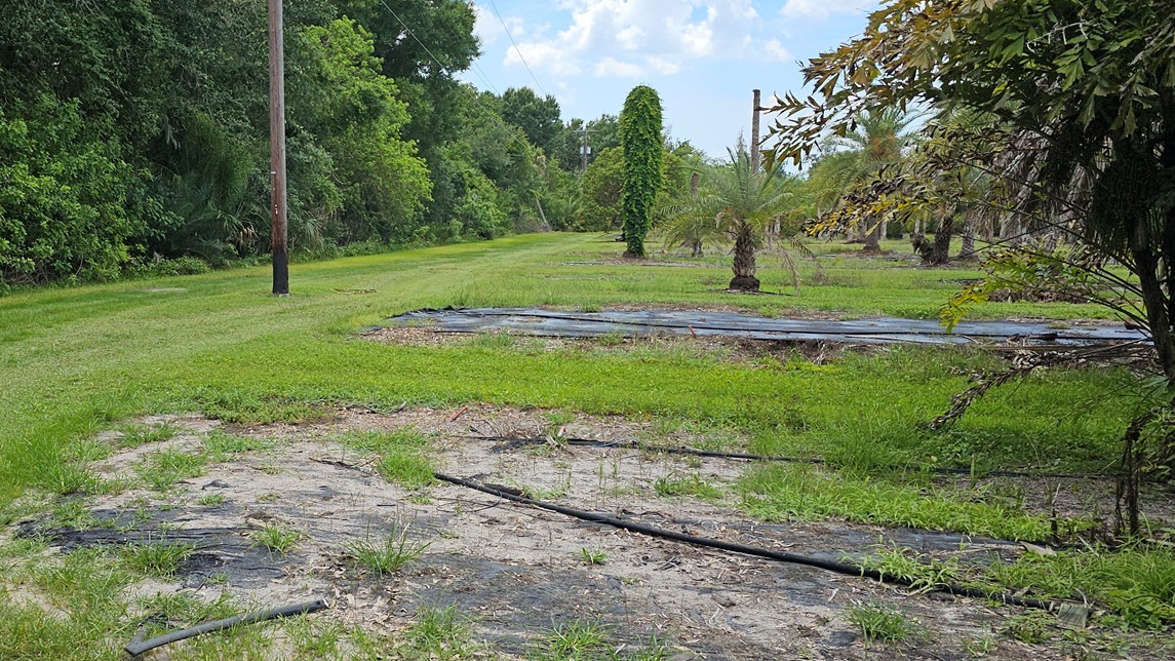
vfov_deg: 33.5
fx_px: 1090
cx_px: 426
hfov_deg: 55.8
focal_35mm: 35
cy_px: 414
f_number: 1.7
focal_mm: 6.3
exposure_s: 1/412
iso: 10
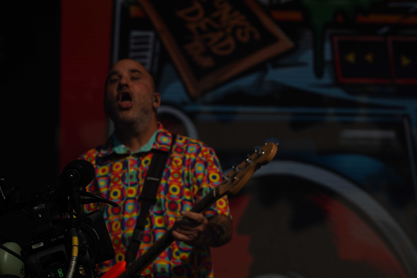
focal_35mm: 105
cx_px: 208
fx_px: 1216
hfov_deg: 19.5
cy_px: 139
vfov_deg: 13.0
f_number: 8
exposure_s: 1/1600
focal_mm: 105
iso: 100
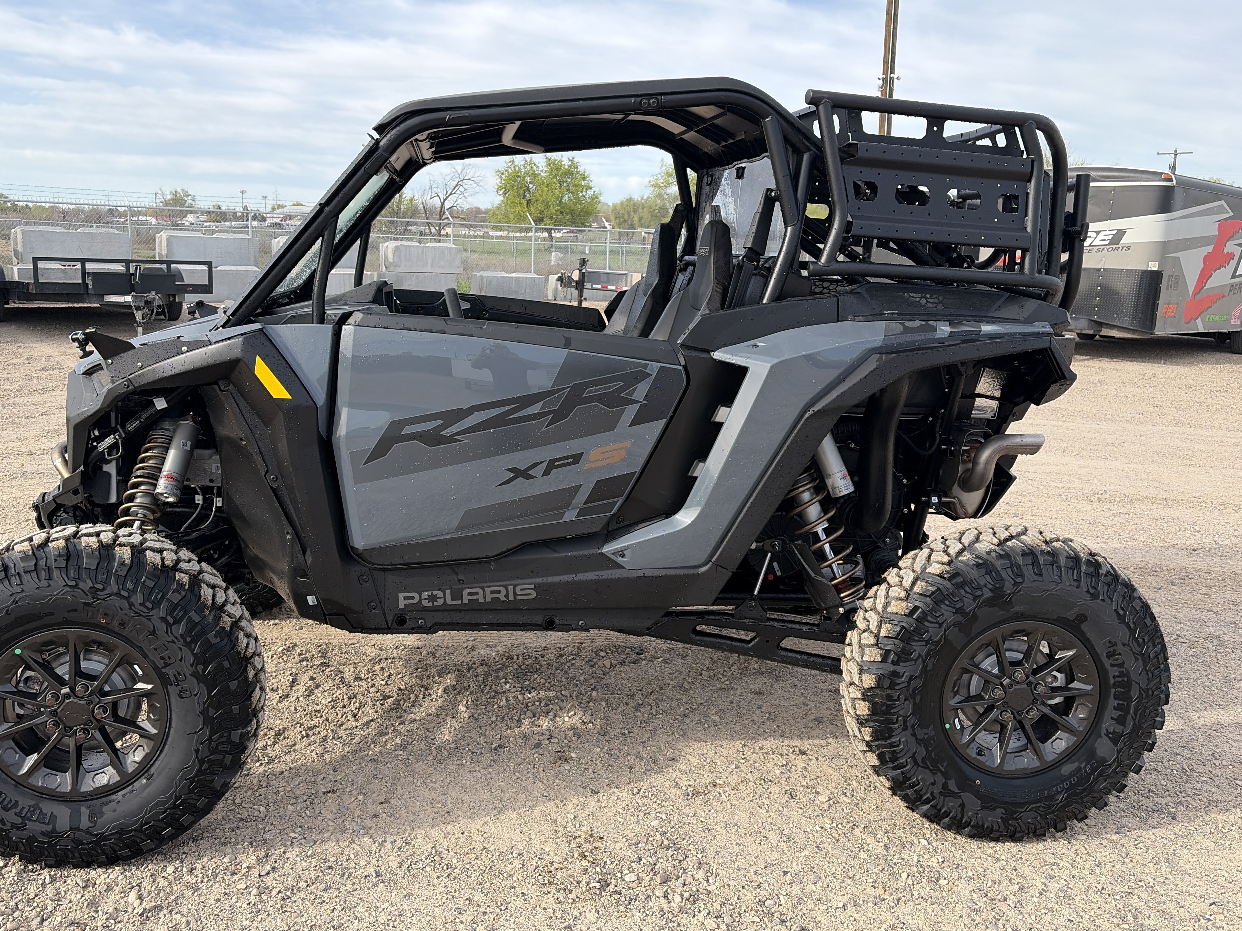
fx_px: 1040
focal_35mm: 29
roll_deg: -1.0
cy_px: 420
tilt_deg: -9.7
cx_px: 564
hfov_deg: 61.6
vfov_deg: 48.2
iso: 50
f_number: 1.6
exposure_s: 1/1901
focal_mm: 5.96
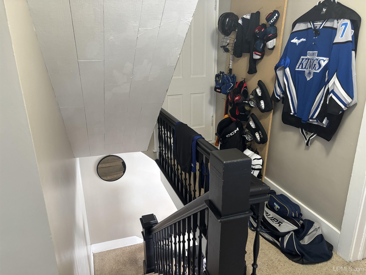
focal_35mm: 26
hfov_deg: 67.3
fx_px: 275
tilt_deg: -17.3
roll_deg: +0.6
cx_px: 183
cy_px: 138
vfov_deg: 53.1
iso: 400
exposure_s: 1/60
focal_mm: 5.96
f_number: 1.6
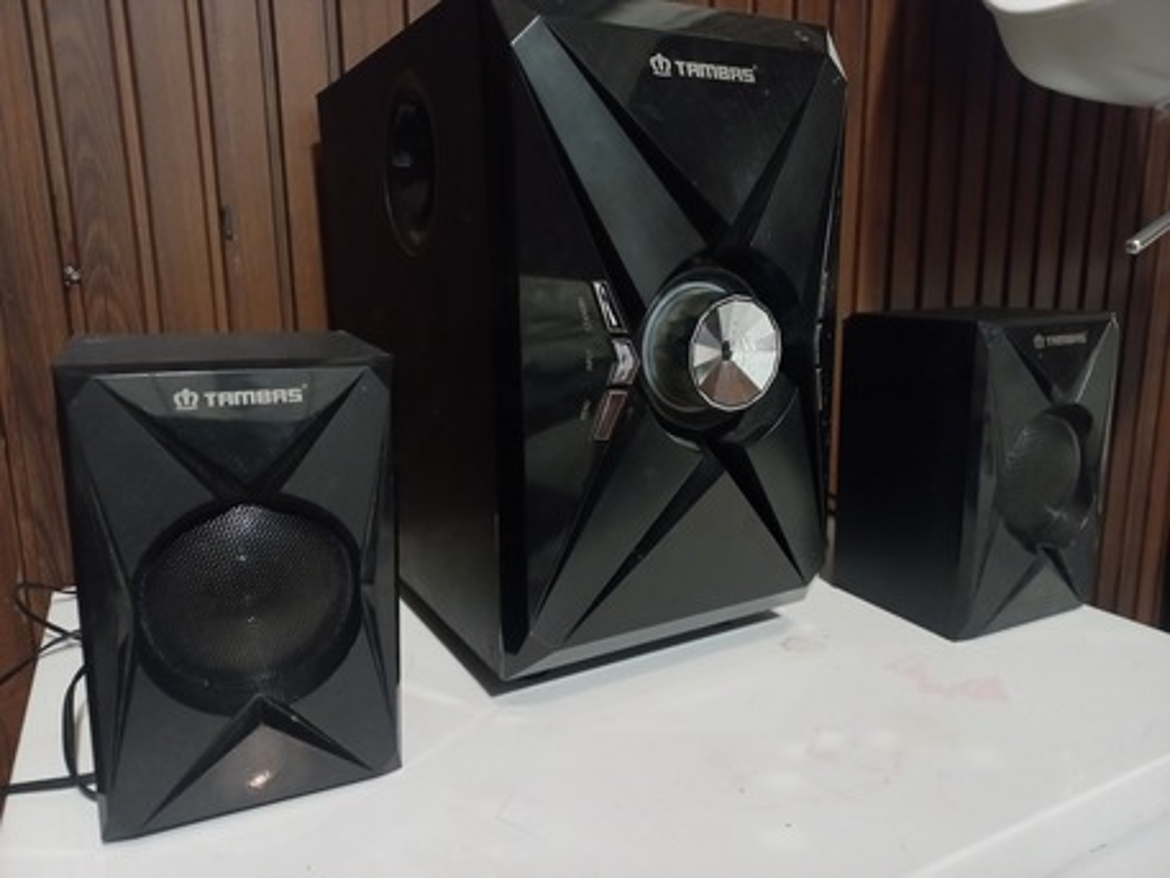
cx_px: 585
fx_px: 845
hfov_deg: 69.4
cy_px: 439
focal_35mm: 25
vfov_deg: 54.9
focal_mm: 4.6
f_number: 1.8
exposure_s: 1/24
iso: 640
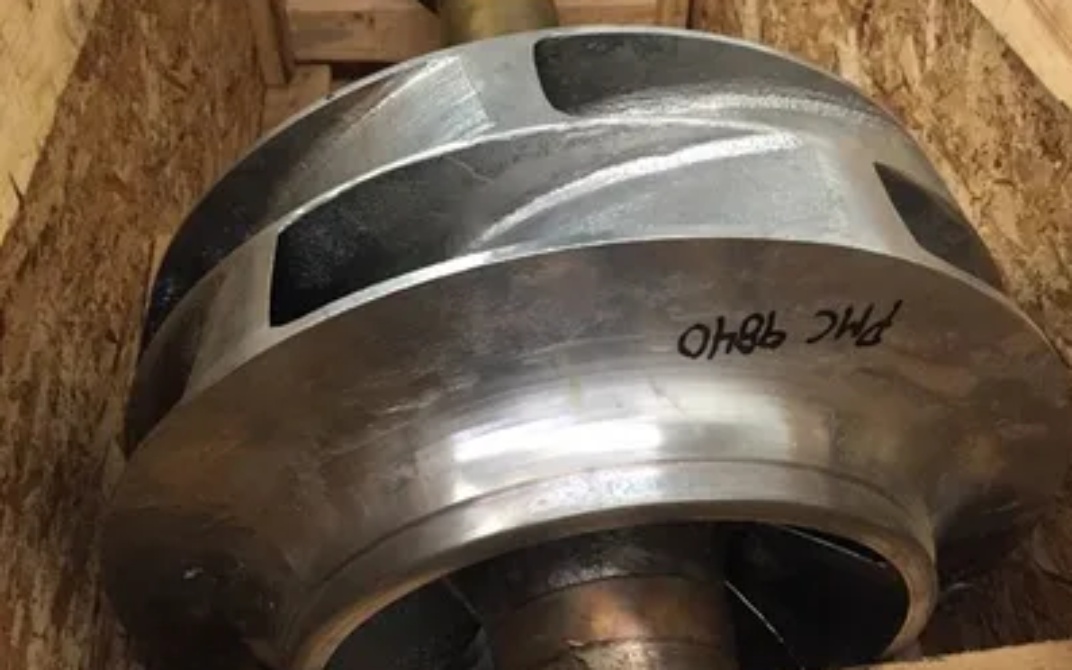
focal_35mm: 31
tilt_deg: -47.6
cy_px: 305
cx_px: 537
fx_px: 906
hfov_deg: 61.2
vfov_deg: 40.5
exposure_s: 1/30
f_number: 2.2
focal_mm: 4.15
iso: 160
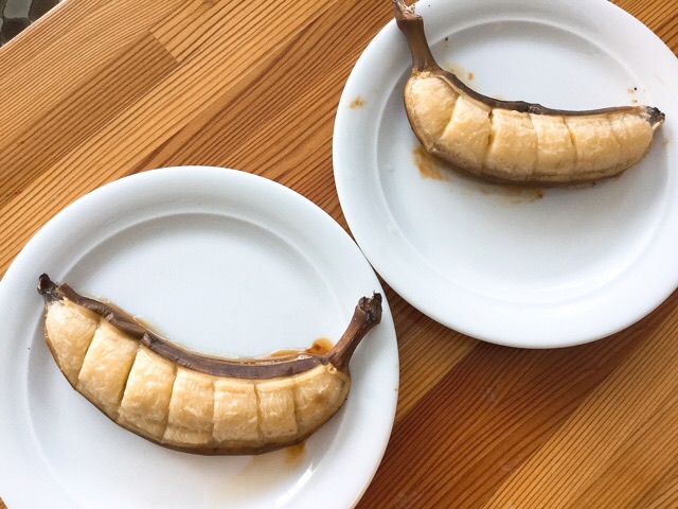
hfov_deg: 58.4
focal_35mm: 31
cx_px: 339
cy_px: 254
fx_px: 607
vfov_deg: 45.4
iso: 64
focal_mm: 3.3
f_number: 2.4
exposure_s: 1/30
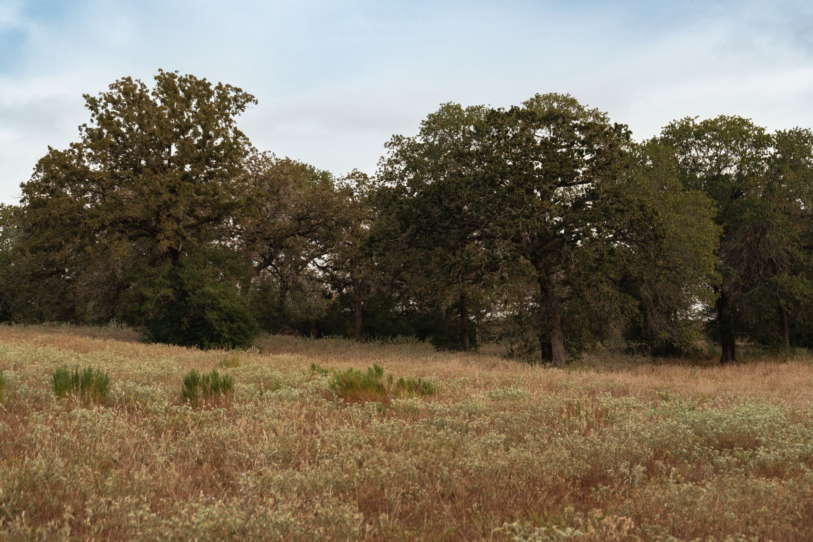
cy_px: 271
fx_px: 1242
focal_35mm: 55
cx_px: 406
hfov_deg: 36.2
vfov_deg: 24.6
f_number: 5
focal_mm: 55
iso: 160
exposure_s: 1/160
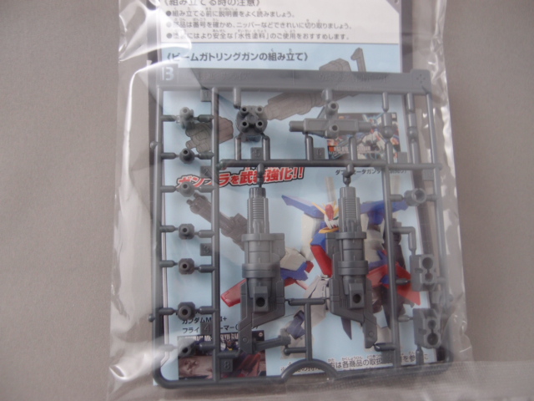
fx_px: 432
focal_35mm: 28
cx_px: 267
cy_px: 200
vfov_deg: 49.7
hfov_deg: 63.4
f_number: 1.8
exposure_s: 1/2
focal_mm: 6
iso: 125
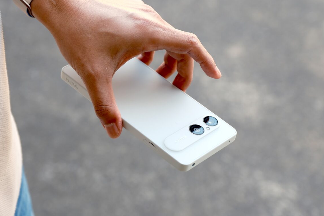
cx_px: 155
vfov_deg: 17.9
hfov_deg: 26.6
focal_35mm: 76
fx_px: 684
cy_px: 109
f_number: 4
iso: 320
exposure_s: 1/150
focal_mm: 48.2
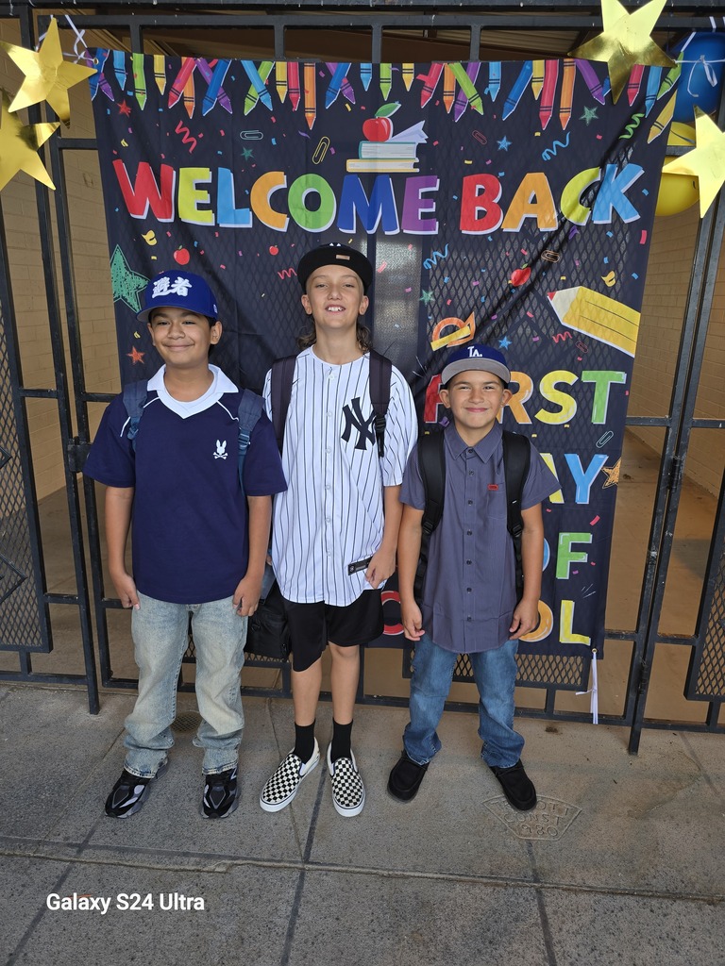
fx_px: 642
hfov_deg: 58.9
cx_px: 362
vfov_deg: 73.9
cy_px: 483
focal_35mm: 23
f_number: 1.7
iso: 25
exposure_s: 1/120
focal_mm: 6.3
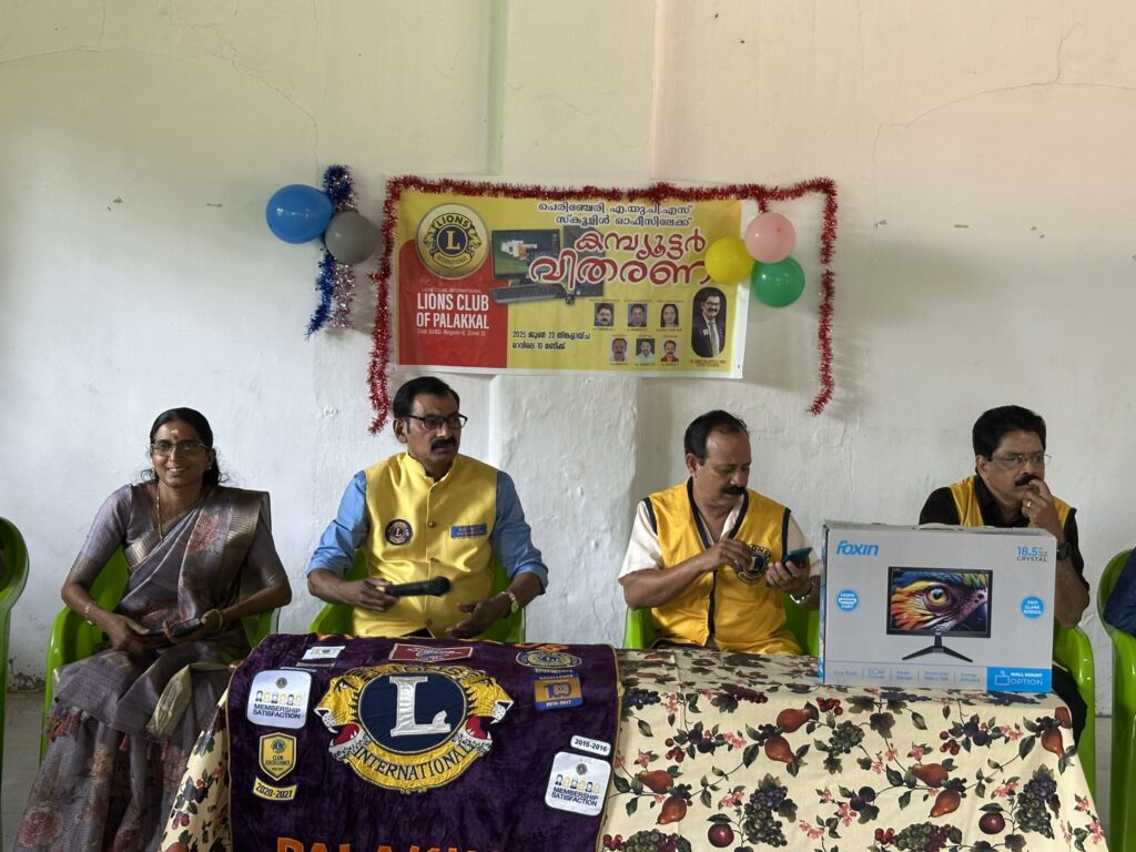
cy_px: 426
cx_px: 568
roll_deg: -1.4
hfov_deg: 39.7
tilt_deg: -3.5
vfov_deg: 30.3
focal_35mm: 48
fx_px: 1575
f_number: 1.78
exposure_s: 1/50
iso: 100
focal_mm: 6.86
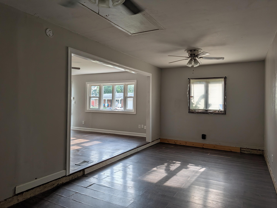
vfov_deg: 56.9
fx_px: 192
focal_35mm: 24
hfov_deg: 71.5
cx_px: 138
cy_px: 104
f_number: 1.68
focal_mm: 6.9
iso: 22
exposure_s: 1/105
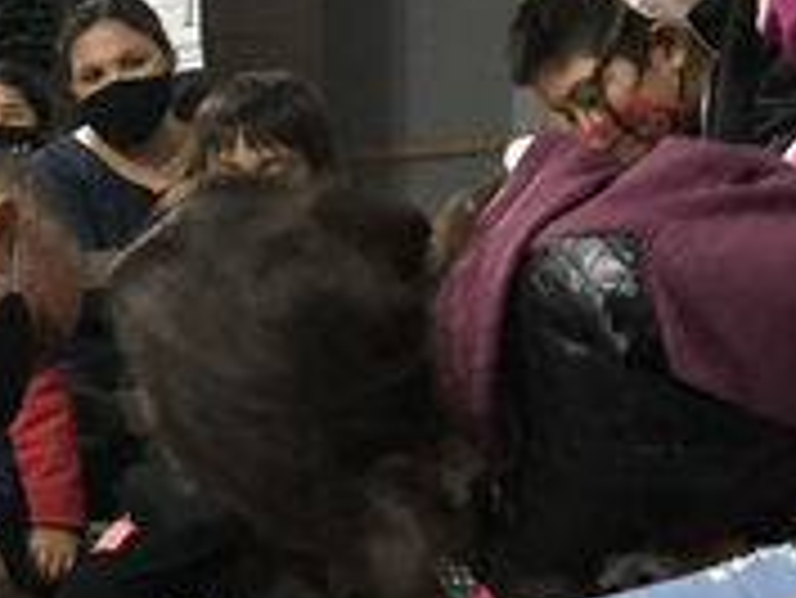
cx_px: -133
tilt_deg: +0.3
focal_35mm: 95
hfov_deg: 19.5
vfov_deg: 15.6
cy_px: 353
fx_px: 2186
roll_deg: +3.2
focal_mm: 3.99
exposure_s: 1/5
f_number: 1.8
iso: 80
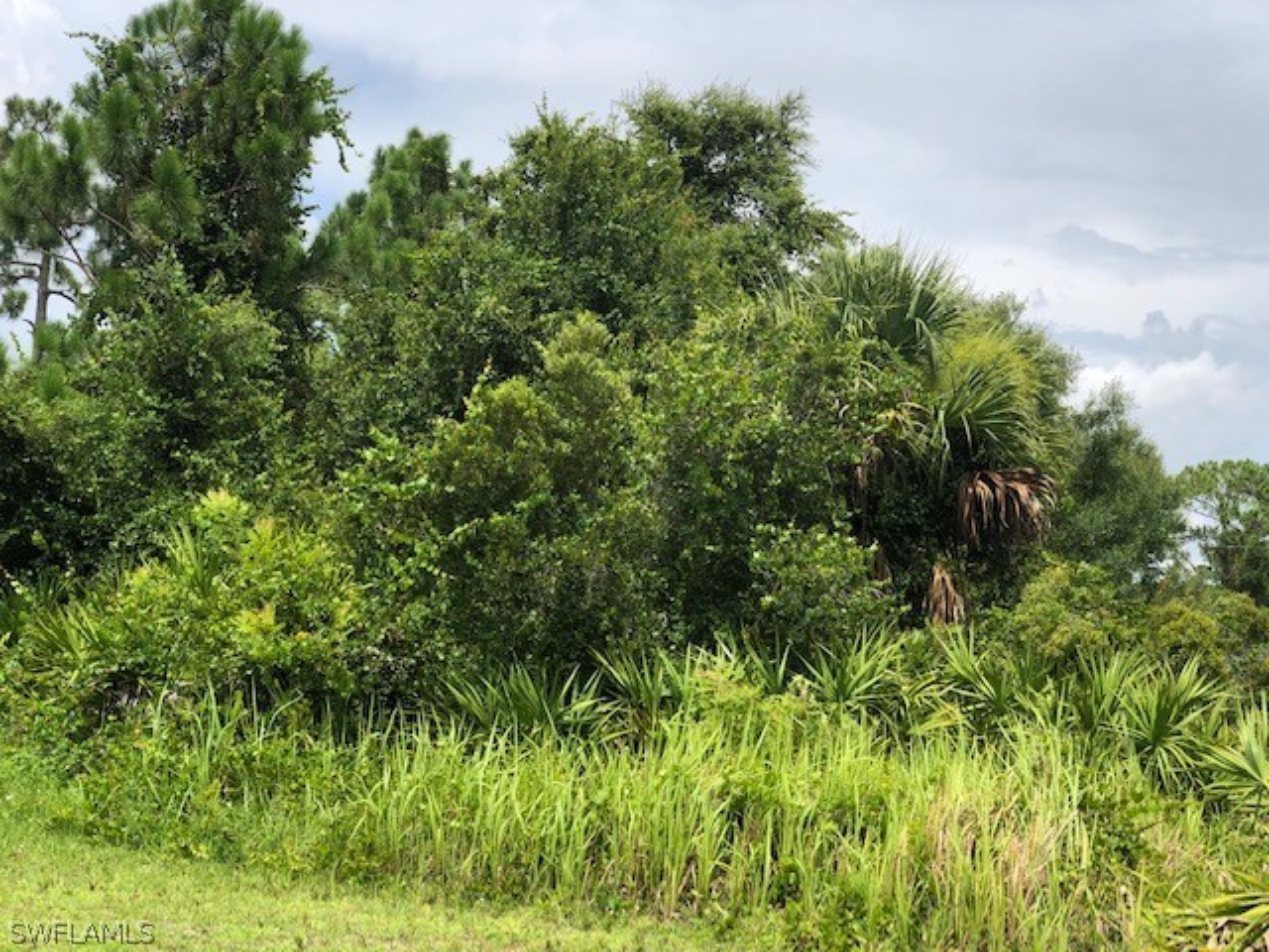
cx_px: 634
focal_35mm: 52
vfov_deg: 28.0
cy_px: 476
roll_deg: -1.4
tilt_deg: +7.3
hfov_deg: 36.8
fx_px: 1906
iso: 16
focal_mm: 6
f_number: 2.4
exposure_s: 1/1021
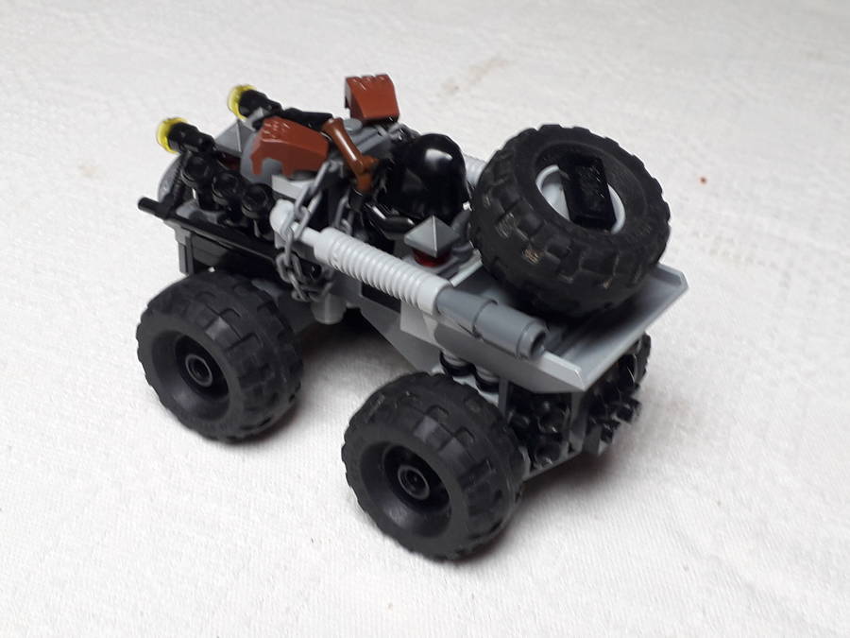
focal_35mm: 27
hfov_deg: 65.3
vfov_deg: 51.4
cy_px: 319
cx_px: 425
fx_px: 663
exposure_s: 1/50
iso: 50
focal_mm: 3.6
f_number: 1.9
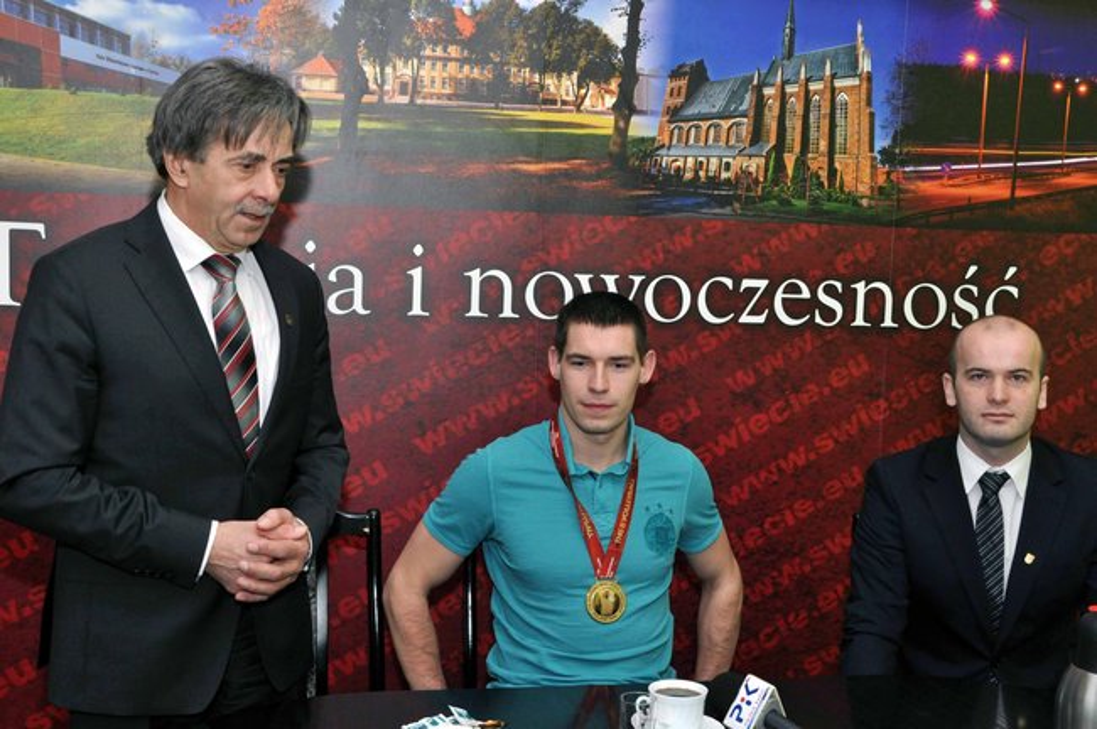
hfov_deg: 45.0
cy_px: 364
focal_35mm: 44
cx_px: 548
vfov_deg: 30.8
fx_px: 1324
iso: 1000
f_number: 13
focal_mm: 29
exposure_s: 1/60
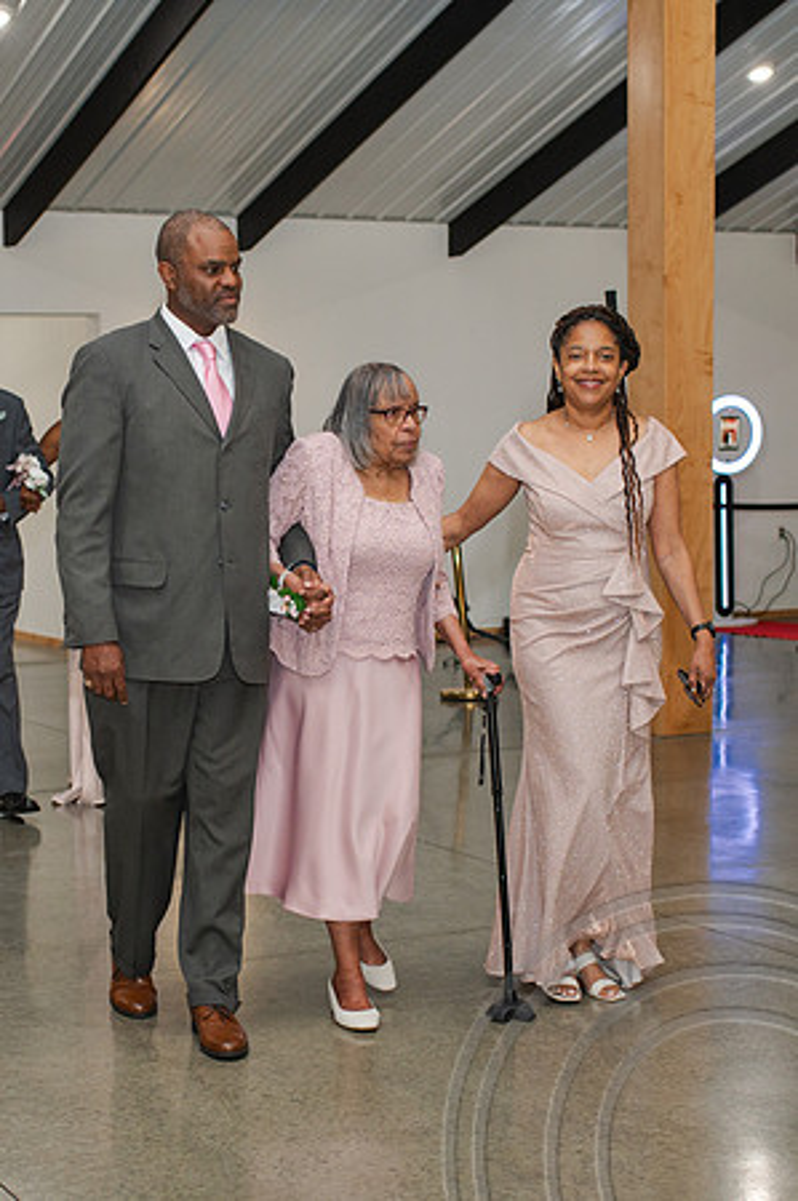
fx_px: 2134
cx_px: 210
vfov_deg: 31.4
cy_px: 681
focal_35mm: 64
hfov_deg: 21.0
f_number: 3.2
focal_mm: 35
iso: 800
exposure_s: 1/200
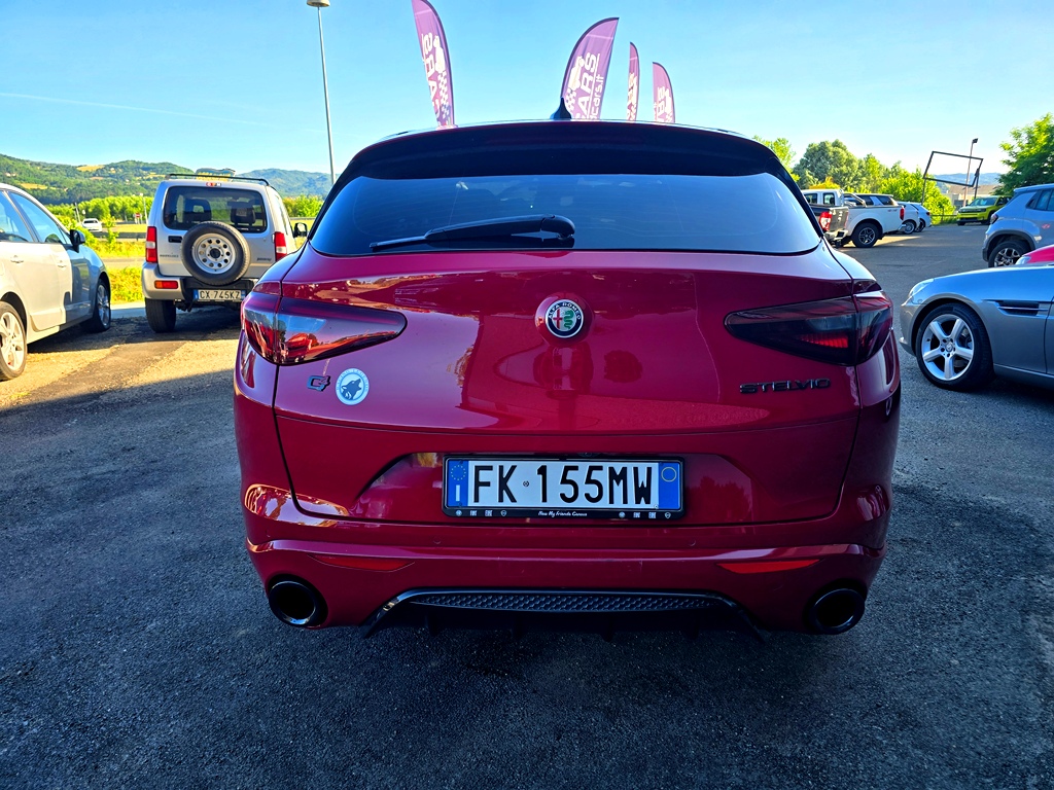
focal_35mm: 23
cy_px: 395
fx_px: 700
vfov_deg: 58.9
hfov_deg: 73.9
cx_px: 527
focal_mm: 6.3
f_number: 1.7
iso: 12
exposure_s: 1/289
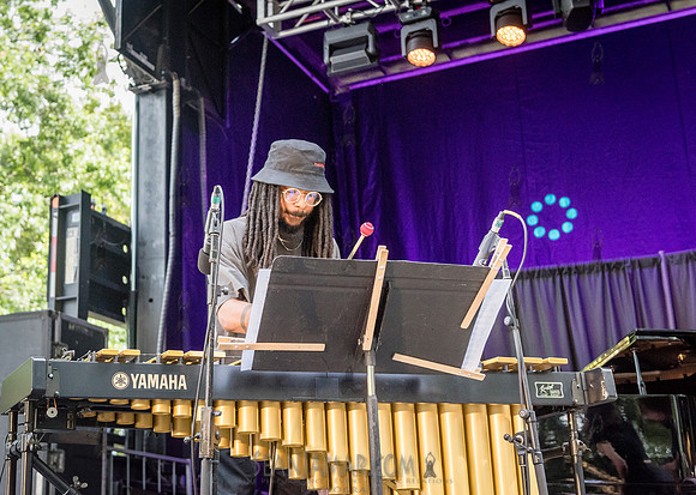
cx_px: 256
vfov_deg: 23.8
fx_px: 1175
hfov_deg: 32.8
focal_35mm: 59
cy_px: 201
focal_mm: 48
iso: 2500
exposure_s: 1/1000
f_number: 4
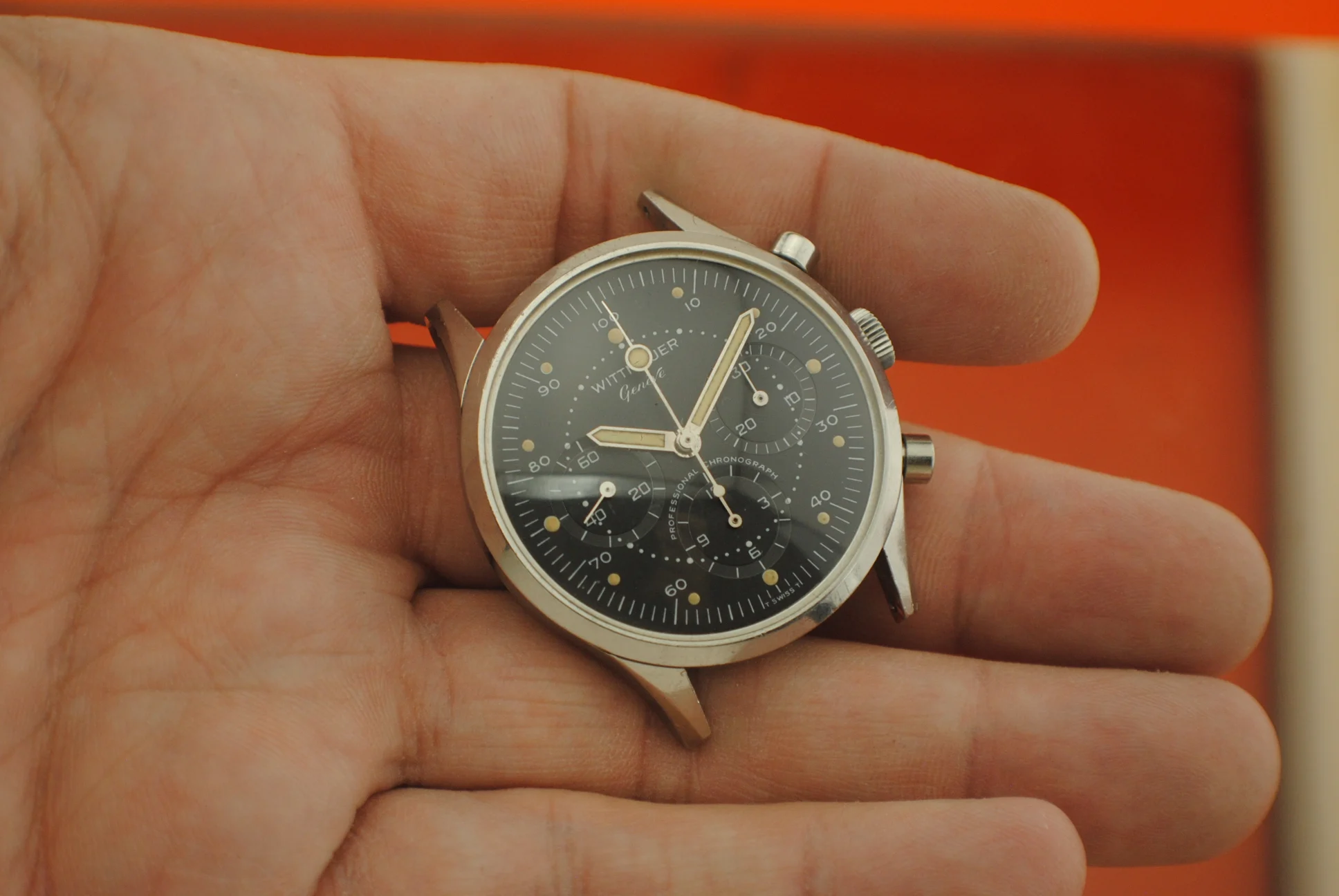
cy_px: 448
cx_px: 670
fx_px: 3072
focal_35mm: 82
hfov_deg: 24.6
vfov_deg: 16.6
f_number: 6.3
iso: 400
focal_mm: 55
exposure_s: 1/250
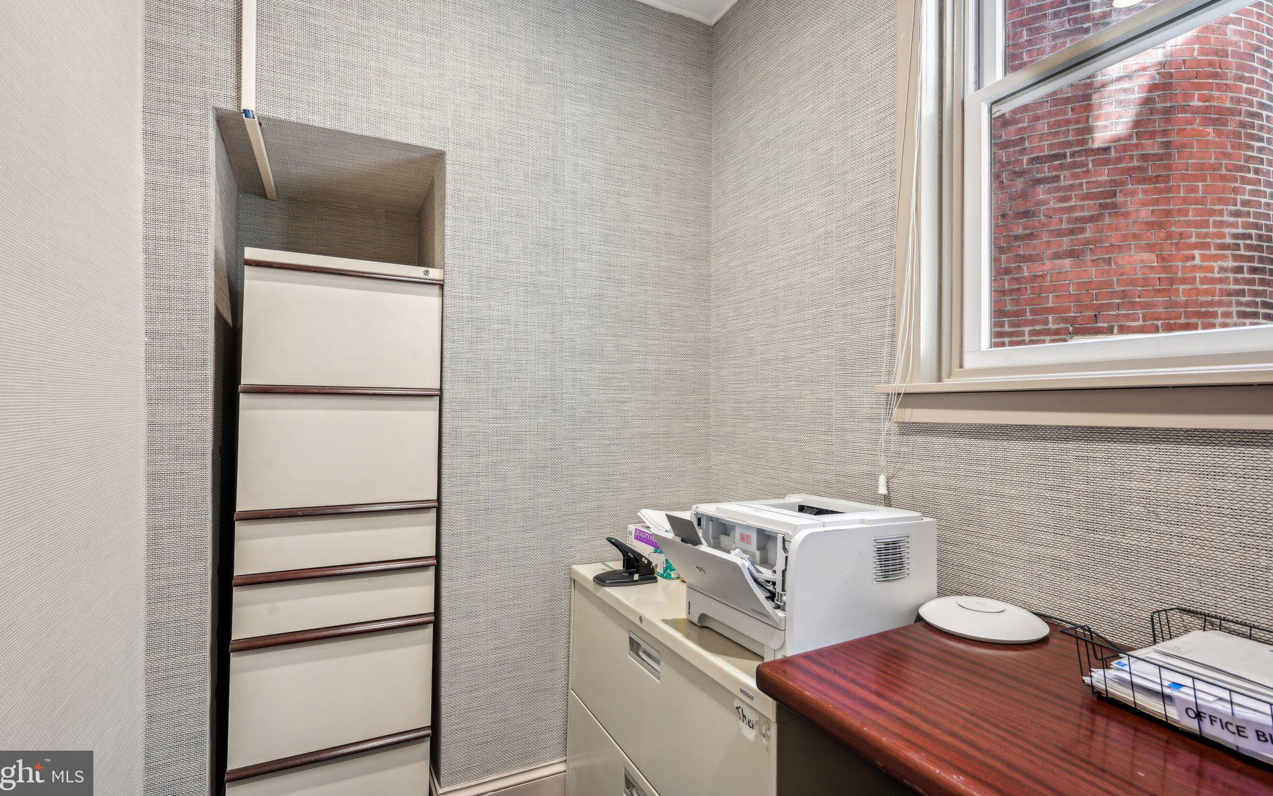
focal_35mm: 17
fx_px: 590
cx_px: 613
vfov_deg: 67.8
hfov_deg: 94.3
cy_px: 356
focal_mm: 16
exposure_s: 1/8
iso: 400
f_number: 8
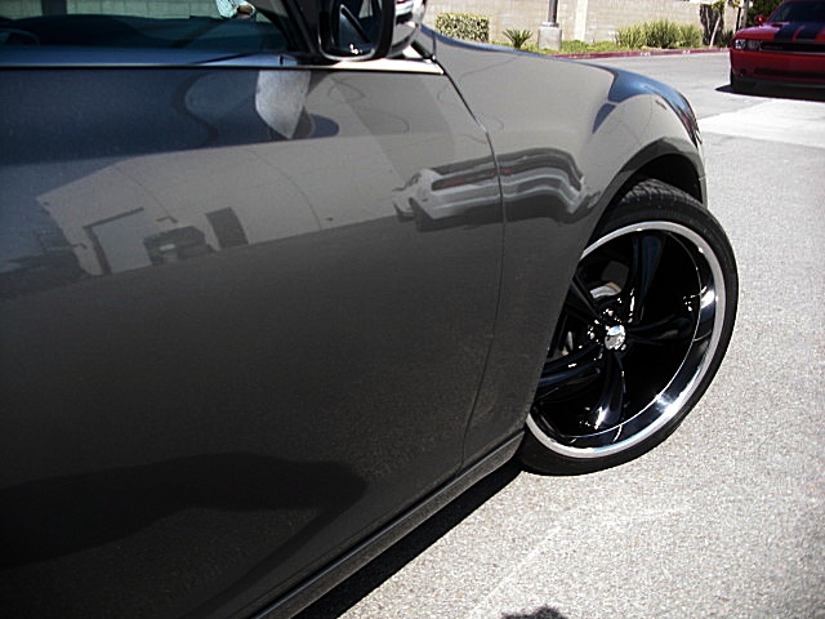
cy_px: 310
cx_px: 412
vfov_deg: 39.7
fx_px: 858
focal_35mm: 36
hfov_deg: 51.4
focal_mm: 6.3
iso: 50
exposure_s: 1/400
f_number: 2.8
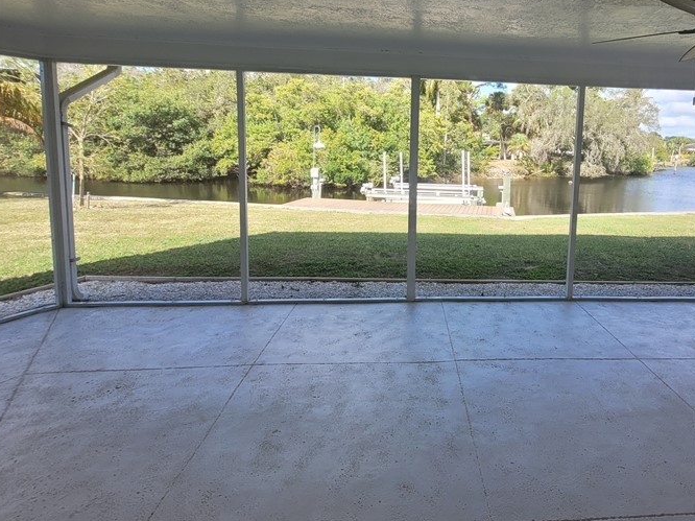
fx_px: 401
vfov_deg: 64.7
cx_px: 440
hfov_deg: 80.0
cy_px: 188
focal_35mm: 20
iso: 40
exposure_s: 1/155
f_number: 2.2
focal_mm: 1.74
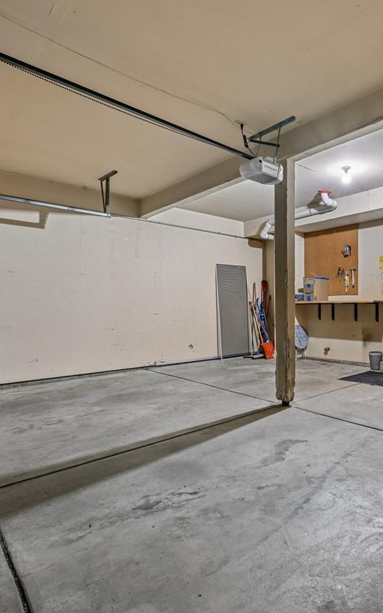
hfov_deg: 53.0
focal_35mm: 22
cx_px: 280
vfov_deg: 79.7
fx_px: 367
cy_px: 306
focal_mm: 14
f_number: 9
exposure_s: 1
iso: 400
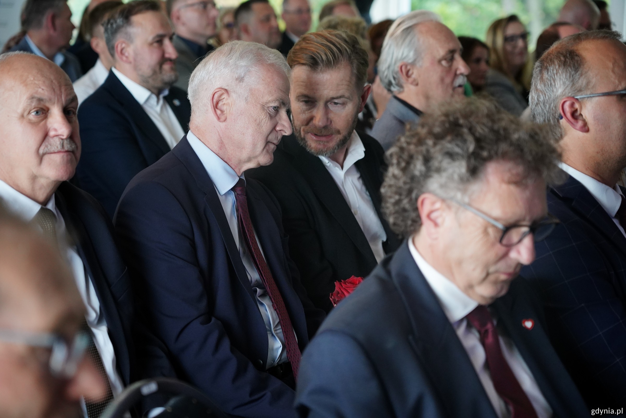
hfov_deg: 24.5
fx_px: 1443
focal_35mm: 83
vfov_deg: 16.5
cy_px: 209
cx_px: 313
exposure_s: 1/320
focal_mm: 83
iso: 2500
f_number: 4
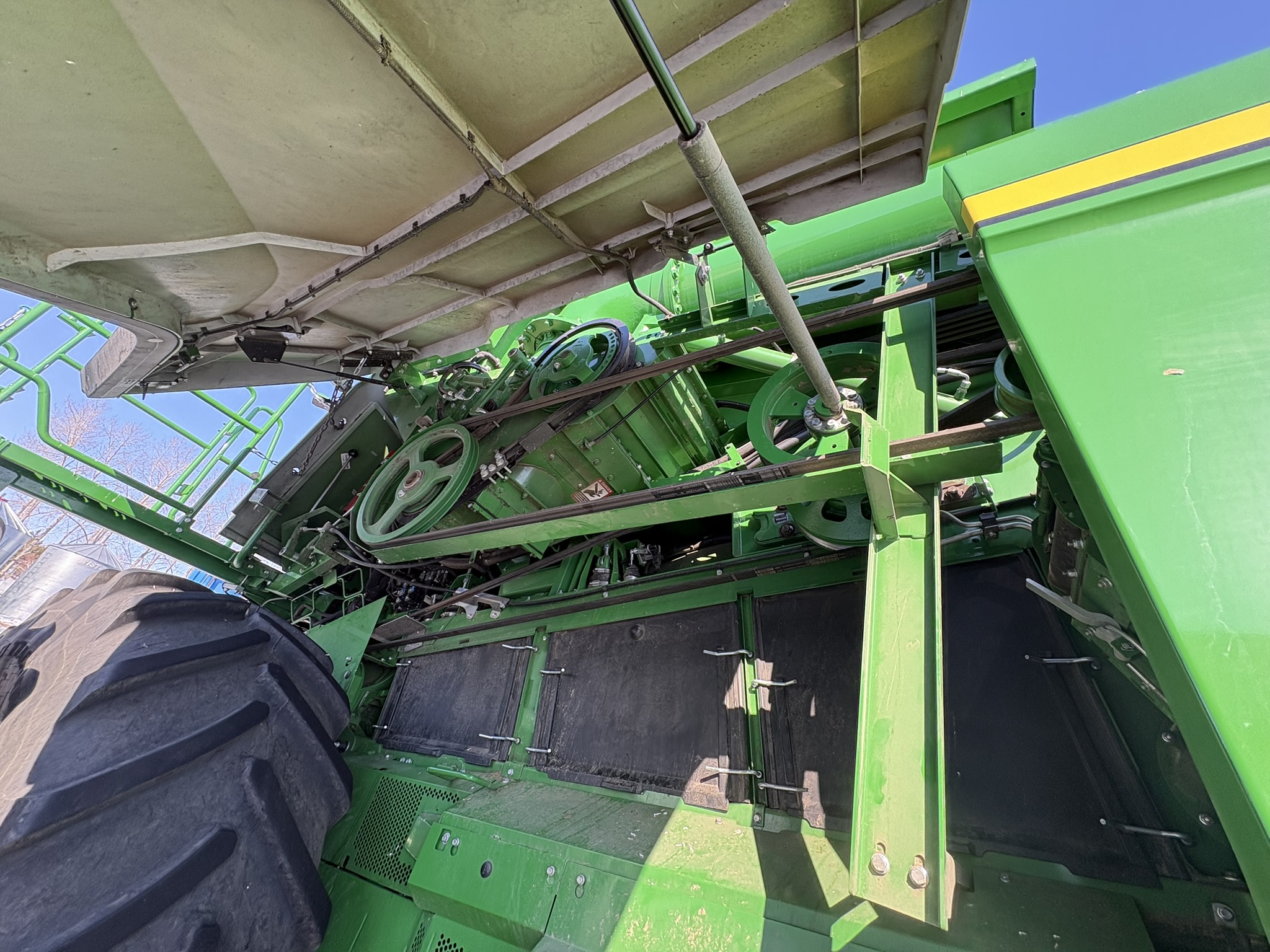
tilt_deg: +29.1
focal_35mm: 14
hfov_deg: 102.1
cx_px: 635
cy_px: 476
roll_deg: -20.0
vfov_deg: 85.7
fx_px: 514
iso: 64
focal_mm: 2.22
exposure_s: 1/183
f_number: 2.2
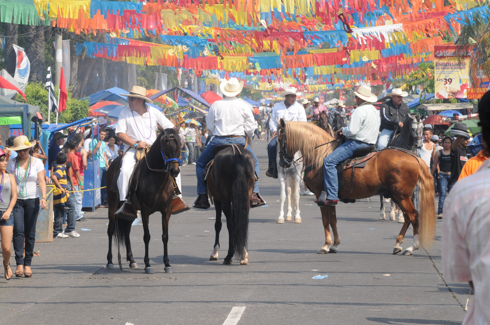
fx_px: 2549
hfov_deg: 11.0
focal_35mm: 188
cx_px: 245
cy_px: 162
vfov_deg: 7.3
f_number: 11
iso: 400
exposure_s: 1/320
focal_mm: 125
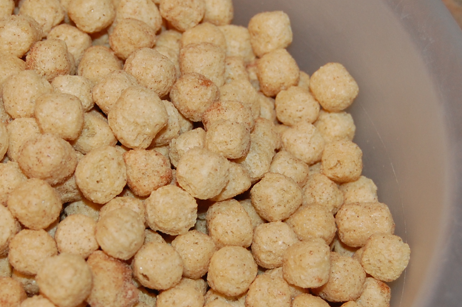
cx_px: 146
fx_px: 1385
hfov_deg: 18.9
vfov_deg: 12.7
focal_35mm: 108
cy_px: 177
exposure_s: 1/60
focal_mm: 32
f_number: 4.5
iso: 400
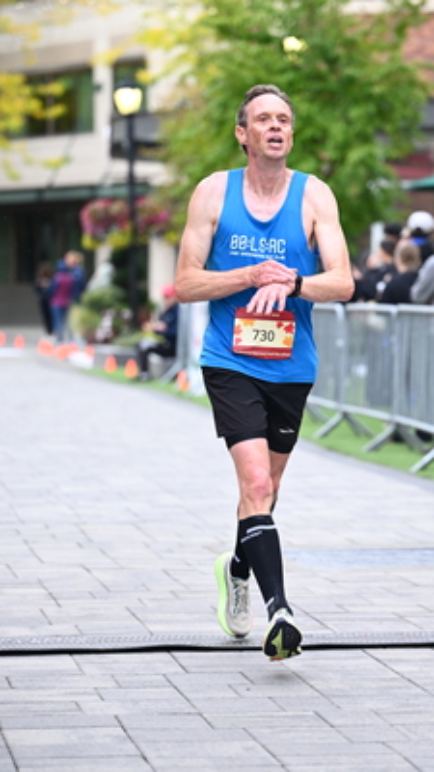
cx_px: 348
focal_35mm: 147
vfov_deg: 14.6
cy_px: 371
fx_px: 3007
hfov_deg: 8.2
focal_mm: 102
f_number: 2.8
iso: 1250
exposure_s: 1/1600
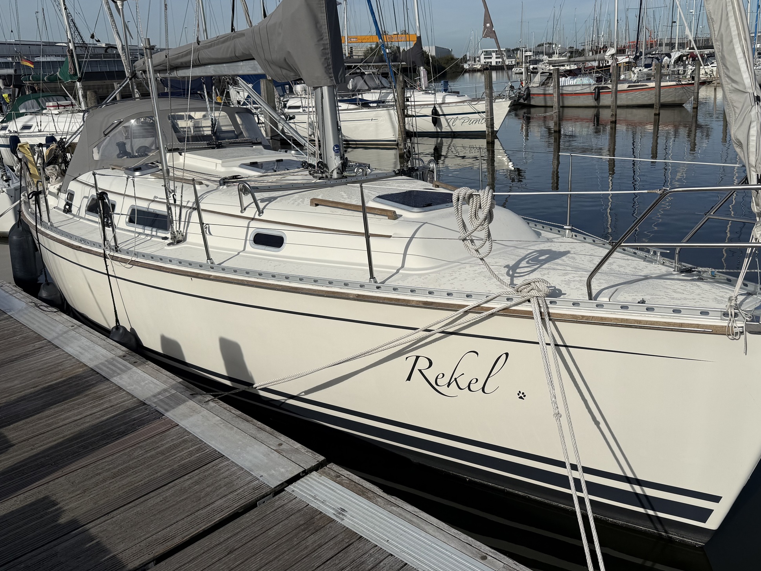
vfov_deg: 45.4
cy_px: 255
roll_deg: +1.6
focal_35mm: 31
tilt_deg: -15.1
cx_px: 472
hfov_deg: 57.7
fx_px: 682
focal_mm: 6.76
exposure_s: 1/11905
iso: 80
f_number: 1.78
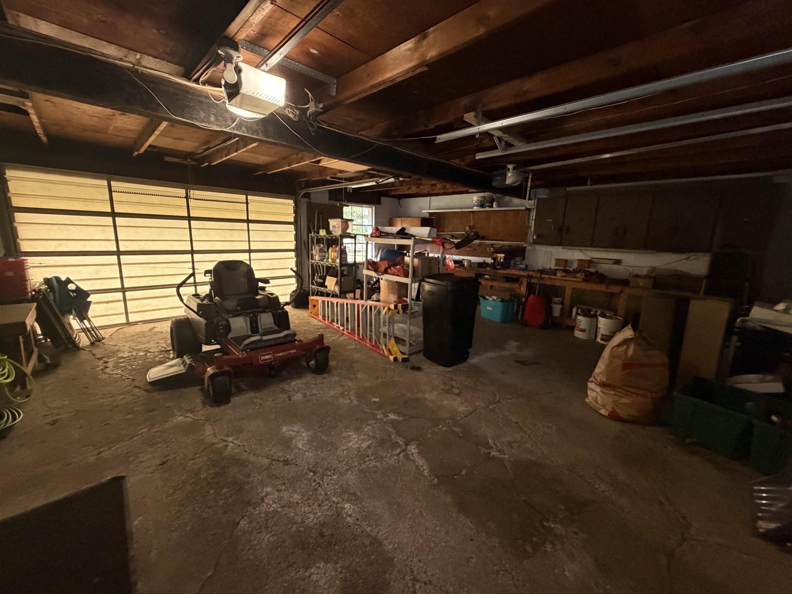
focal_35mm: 14
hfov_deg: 102.1
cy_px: 297
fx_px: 320
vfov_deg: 85.7
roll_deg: -1.5
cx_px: 396
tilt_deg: -9.7
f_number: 2.2
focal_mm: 2.22
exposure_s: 1/60
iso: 500
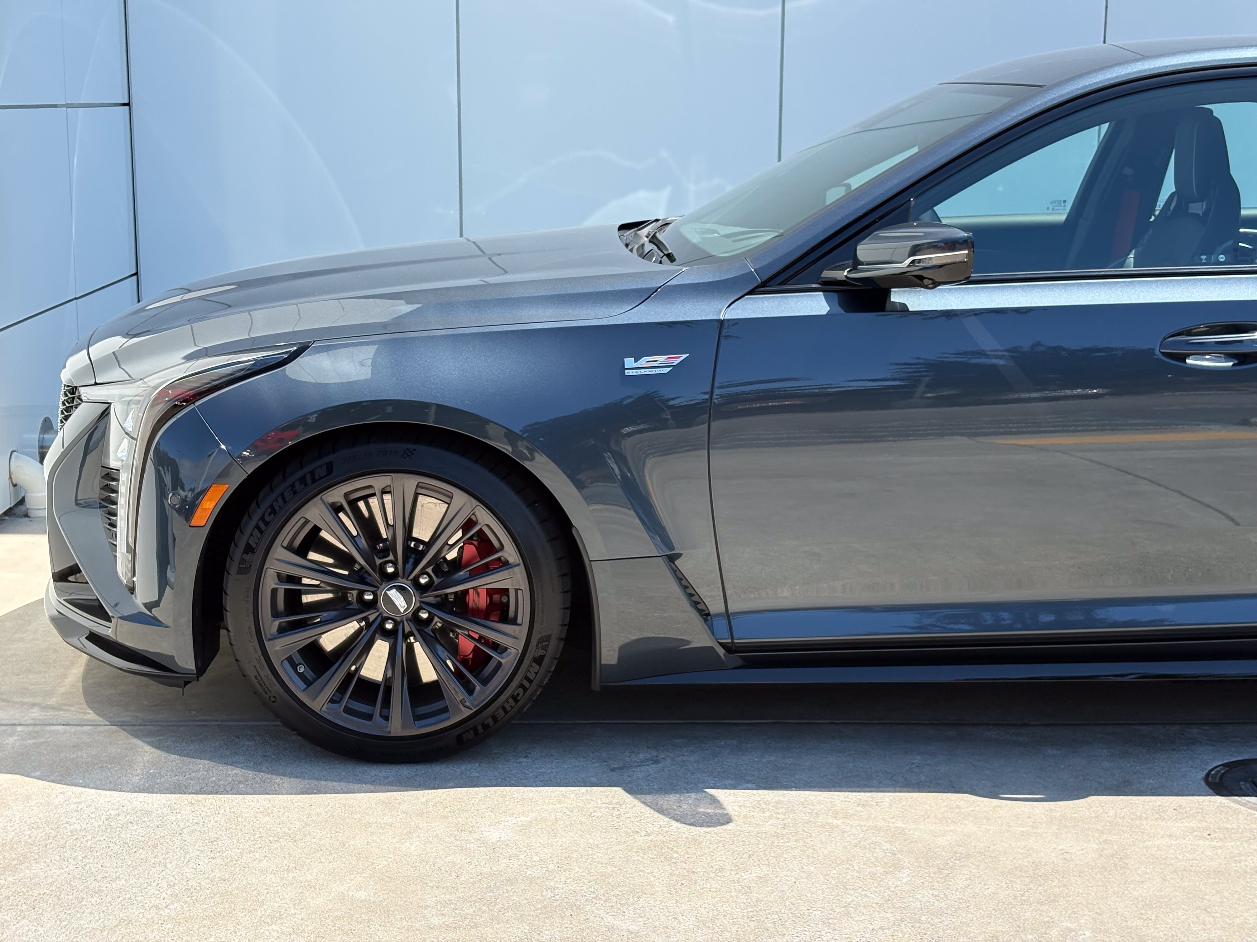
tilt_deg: -10.1
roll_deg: -1.1
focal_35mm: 52
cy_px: 471
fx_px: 1888
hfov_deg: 36.8
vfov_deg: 28.0
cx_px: 628
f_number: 1.6
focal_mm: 5.96
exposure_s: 1/1754
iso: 50
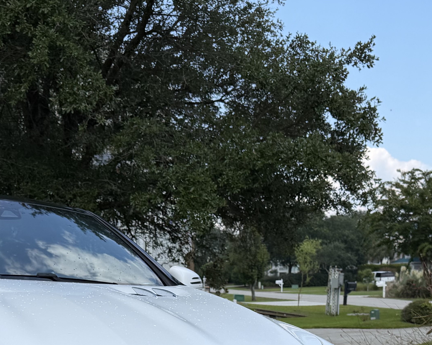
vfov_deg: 22.1
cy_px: 428
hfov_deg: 29.9
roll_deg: -0.1
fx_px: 805
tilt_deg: -11.0
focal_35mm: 63
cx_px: 169
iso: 80
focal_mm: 6.76
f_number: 1.78
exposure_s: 1/3145
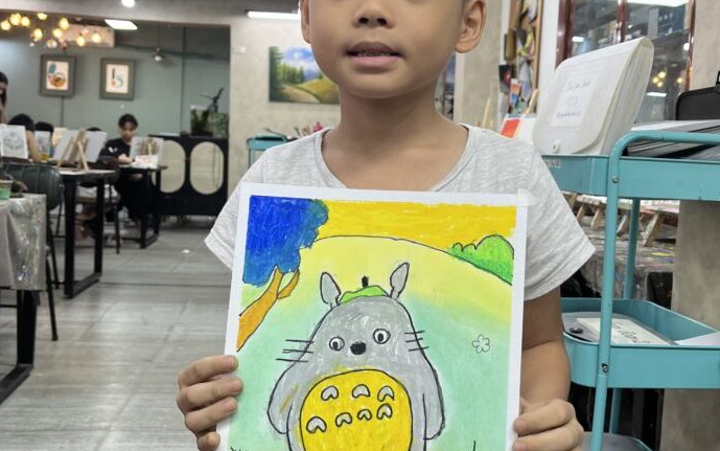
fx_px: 785
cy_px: 218
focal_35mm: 40
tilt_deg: -3.4
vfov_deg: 32.0
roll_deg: +1.1
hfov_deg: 49.2
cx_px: 389
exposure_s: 1/100
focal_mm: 5.1
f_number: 1.6
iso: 80
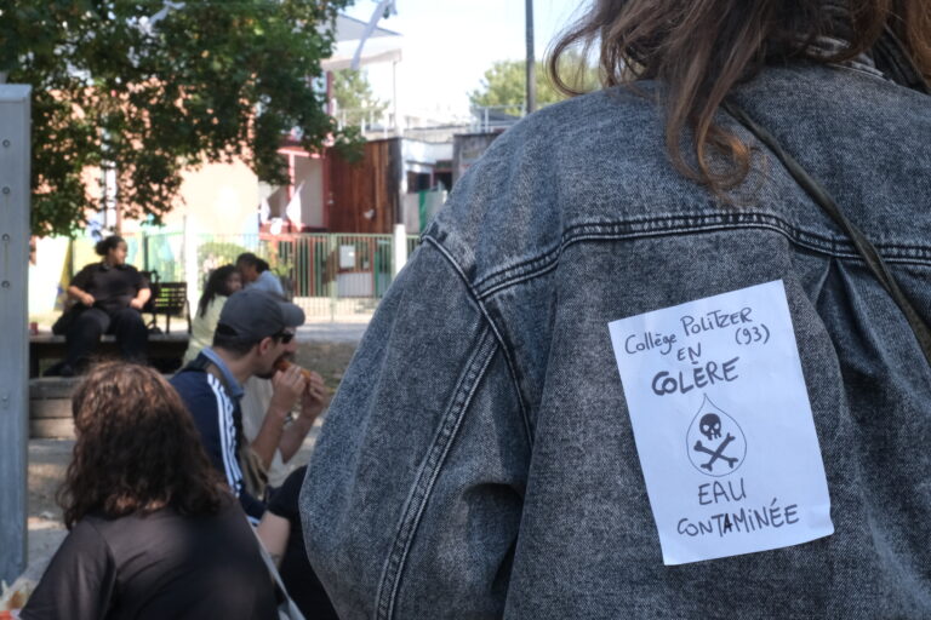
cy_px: 310
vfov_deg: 25.5
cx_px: 466
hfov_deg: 37.5
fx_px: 1371
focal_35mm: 53
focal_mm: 35.5
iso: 1600
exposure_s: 1/125
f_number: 18
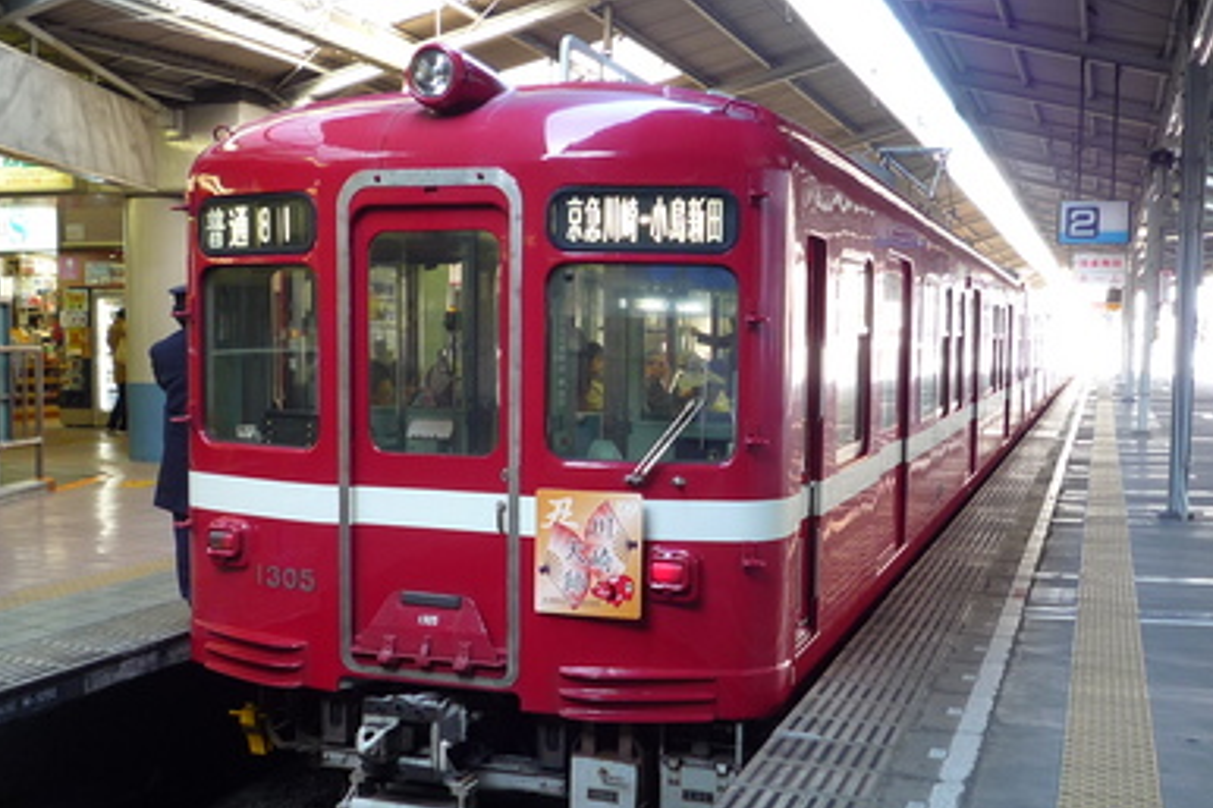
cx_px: 606
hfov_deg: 47.4
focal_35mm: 41
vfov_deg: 32.6
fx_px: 1381
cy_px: 443
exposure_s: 1/25
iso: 100
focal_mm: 4.4
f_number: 2.8
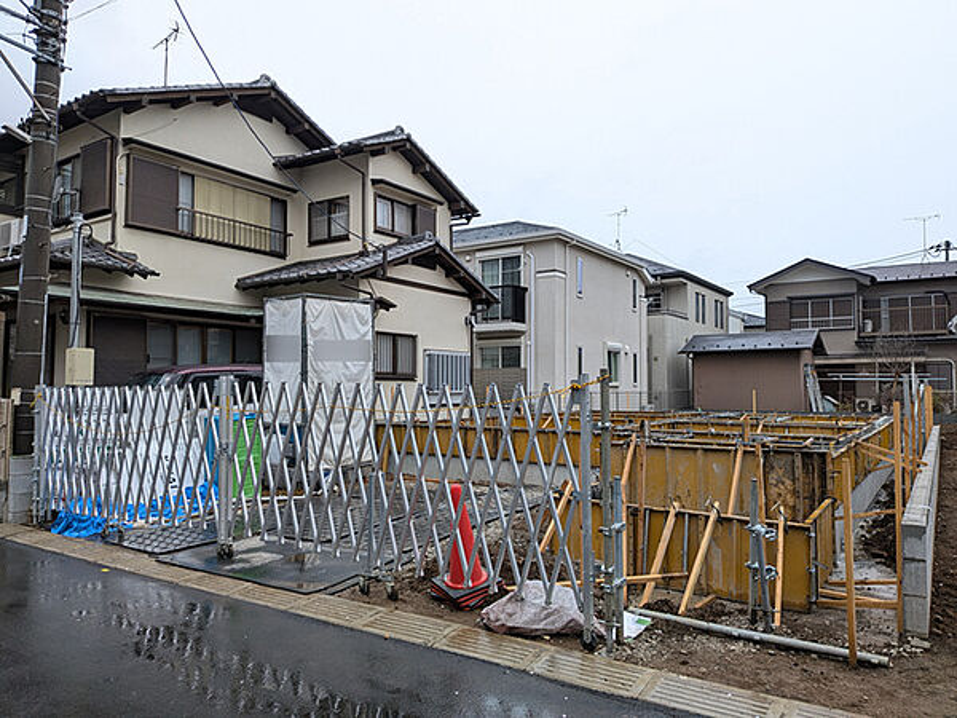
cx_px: 478
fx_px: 664
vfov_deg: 56.8
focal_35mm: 24
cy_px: 359
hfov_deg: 71.6
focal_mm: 4.53
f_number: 1.7
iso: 29
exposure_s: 1/976
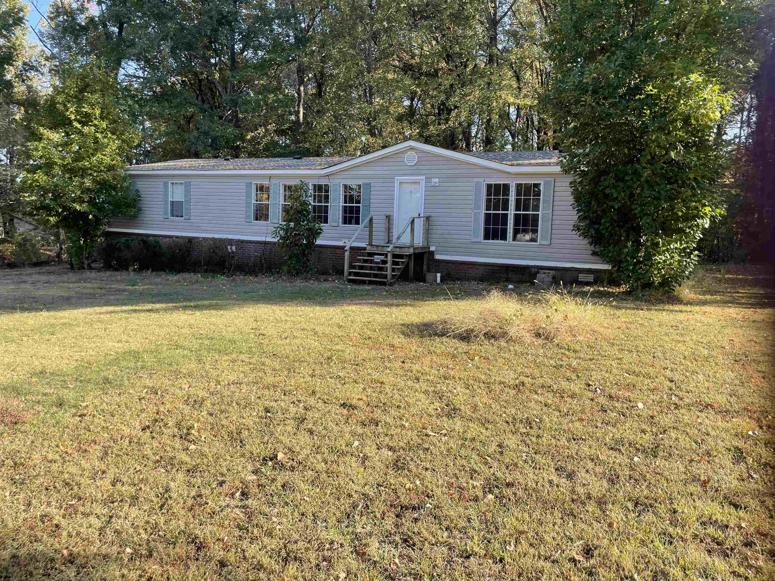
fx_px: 582
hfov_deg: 67.3
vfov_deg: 53.1
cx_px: 388
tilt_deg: -4.7
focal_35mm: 26
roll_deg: -1.4
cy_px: 290
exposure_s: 1/636
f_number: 1.6
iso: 32
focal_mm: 4.2
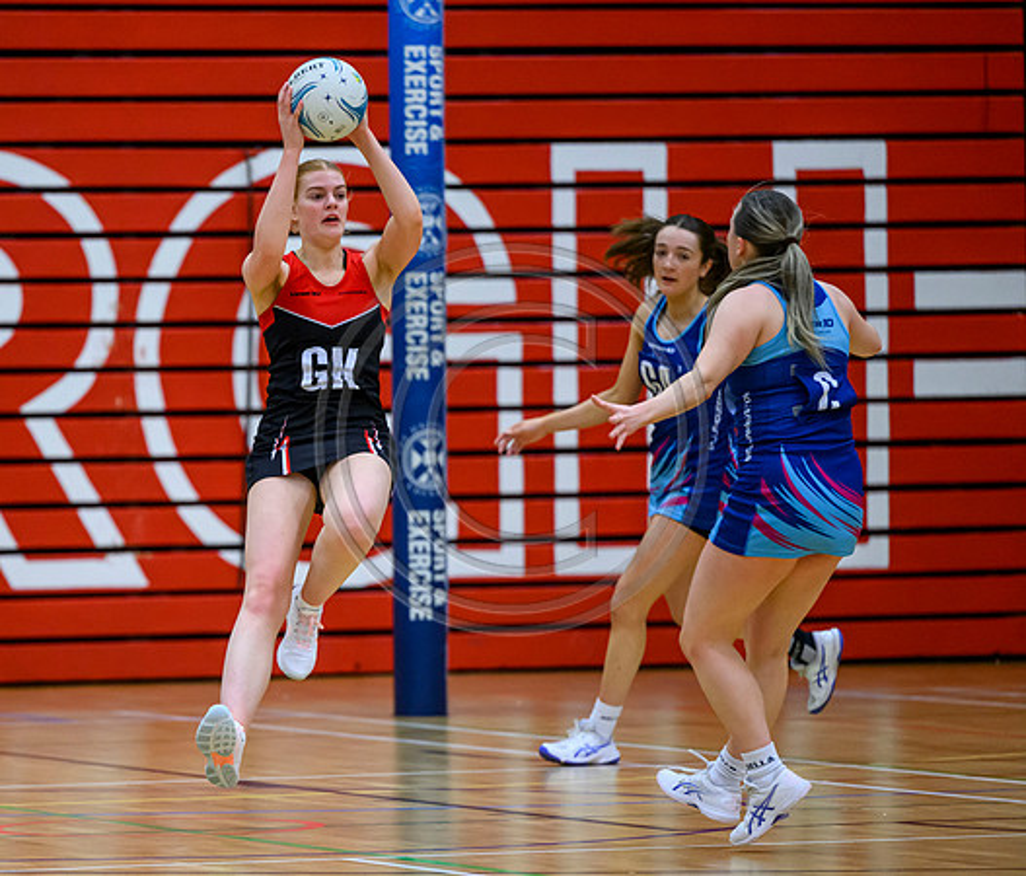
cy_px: 459
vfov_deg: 5.6
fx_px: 8879
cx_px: 265
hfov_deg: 6.6
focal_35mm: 285
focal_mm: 200
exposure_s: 1/1000
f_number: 2.8
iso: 5000
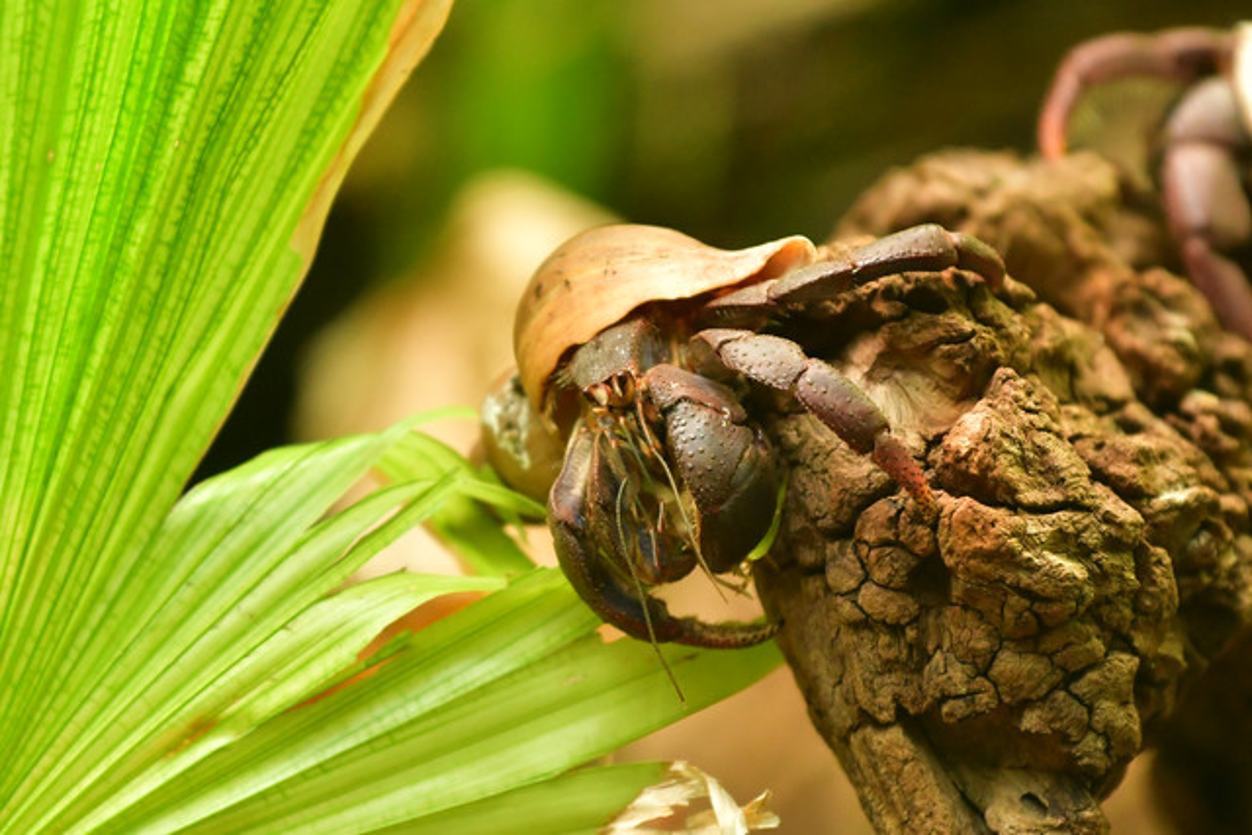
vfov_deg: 3.4
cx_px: 626
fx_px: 13913
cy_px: 418
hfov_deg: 5.2
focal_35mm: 400
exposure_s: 1/1000
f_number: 2.8
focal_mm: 200
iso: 2000
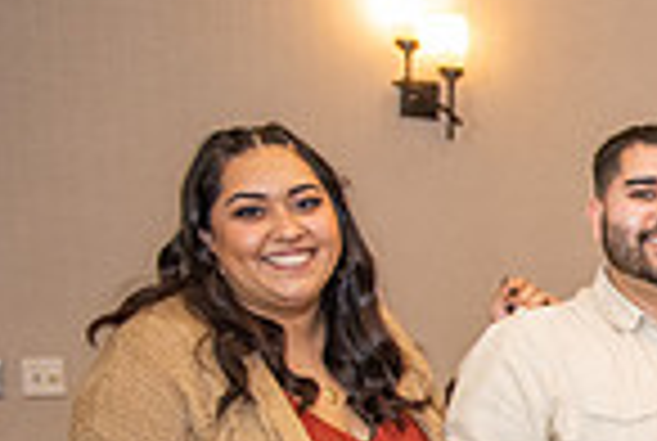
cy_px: 583
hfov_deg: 14.7
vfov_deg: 11.6
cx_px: 1300
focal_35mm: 115
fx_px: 2103
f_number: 2.8
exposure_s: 1/200
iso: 1600
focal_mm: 29
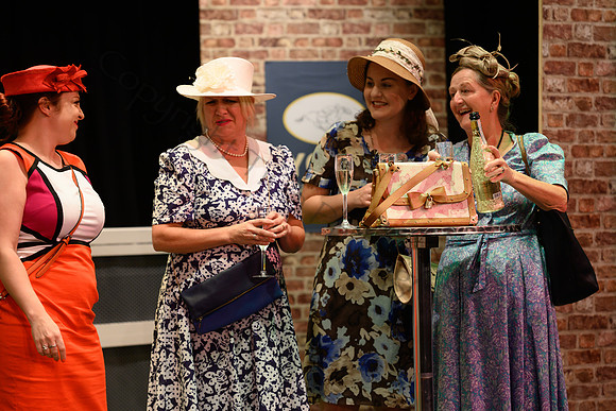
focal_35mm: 130
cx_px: 308
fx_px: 2225
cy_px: 206
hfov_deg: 15.8
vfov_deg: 10.6
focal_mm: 130
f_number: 4
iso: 800
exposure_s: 1/125
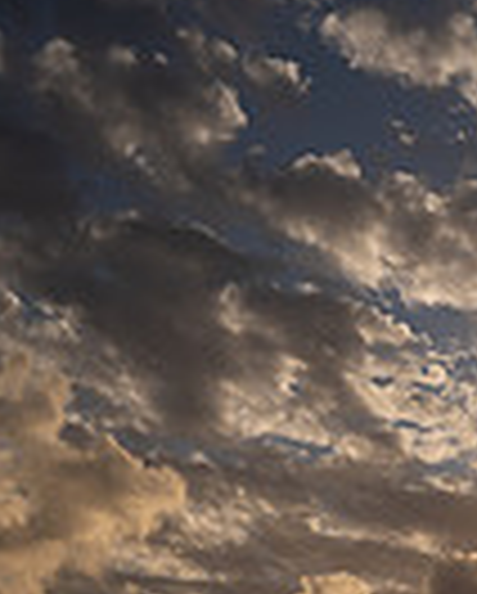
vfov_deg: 19.0
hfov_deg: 15.4
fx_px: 1690
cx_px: 590
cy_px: 688
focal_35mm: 96
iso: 125
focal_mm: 30
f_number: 13
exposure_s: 1/200
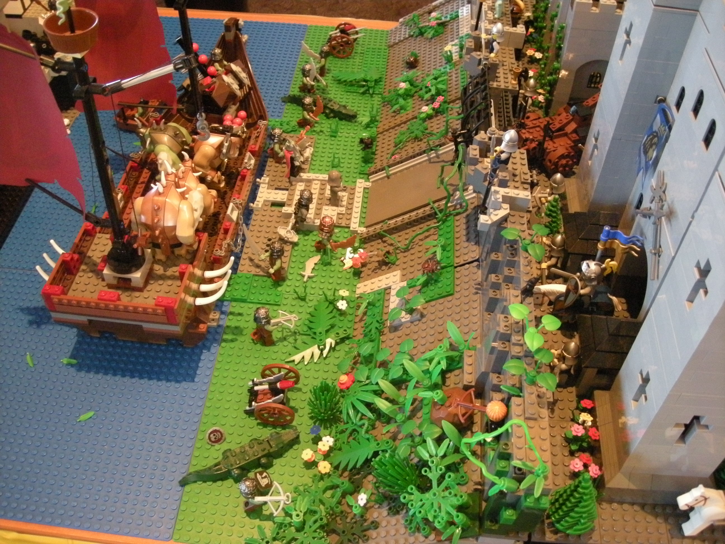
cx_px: 362
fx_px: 733
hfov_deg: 52.6
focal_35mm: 35
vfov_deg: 40.7
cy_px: 272
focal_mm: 5.7
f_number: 2.8
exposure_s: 1/3
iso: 400
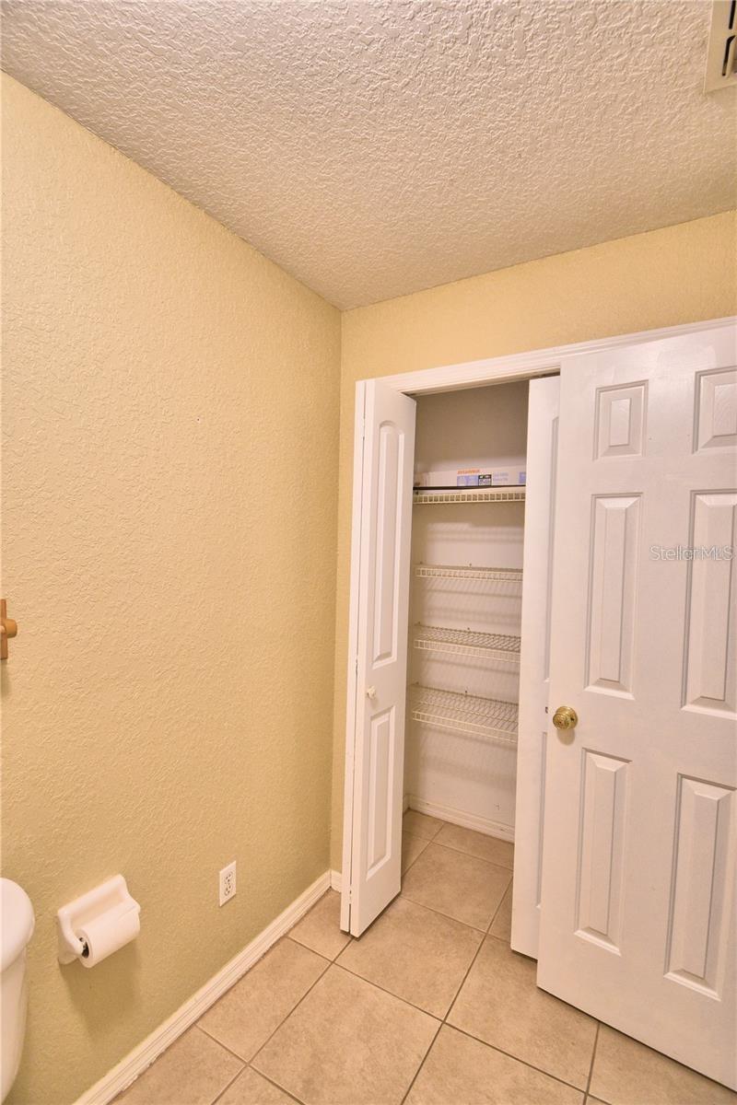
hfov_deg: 77.3
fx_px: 461
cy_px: 552
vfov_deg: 100.4
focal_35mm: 15
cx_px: 368
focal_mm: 10
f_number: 4.5
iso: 400
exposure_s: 1/30
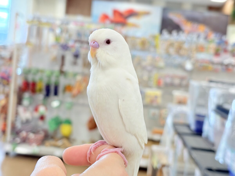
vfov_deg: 28.0
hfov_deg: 36.8
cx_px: 118
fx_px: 353
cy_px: 88
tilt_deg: -3.9
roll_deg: -5.6
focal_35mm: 52
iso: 64
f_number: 1.6
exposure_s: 1/100
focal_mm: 5.96
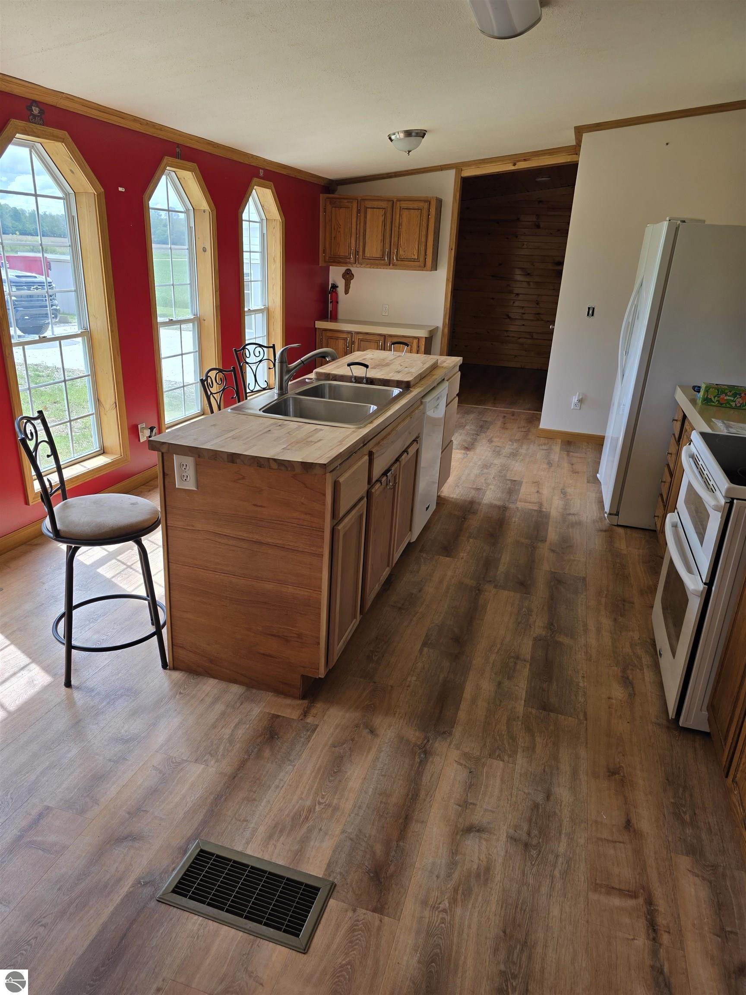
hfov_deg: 58.9
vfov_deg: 73.9
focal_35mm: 23
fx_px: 661
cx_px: 373
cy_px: 498
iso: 32
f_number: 1.7
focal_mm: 6.3
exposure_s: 1/359
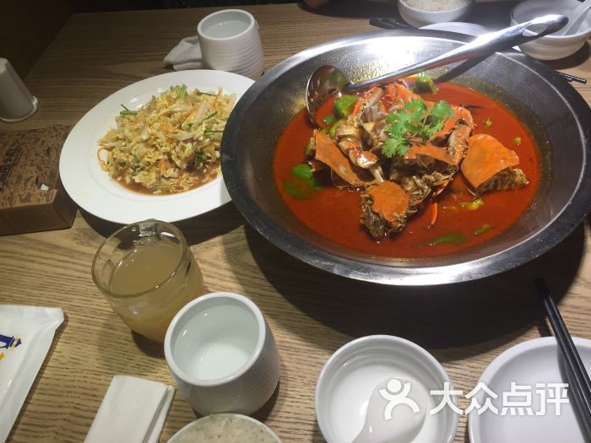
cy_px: 222
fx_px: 495
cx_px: 296
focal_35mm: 29
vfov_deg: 48.2
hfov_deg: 61.7
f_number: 2.2
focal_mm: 4.15
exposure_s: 1/100
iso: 40
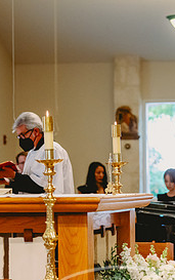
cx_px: 156
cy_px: 190
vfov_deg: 9.9
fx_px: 1615
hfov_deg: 6.2
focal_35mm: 212
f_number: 2.8
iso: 2500
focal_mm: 98
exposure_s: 1/320
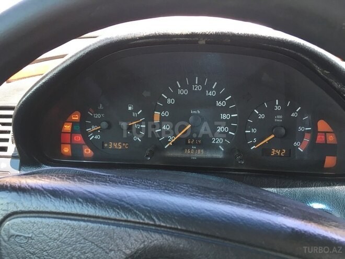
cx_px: 172
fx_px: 289
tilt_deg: -22.0
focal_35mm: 29
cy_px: 130
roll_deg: +0.3
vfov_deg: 48.2
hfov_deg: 61.7
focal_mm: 4.15
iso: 40
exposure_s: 1/33
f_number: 2.2
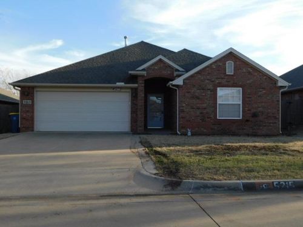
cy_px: 114
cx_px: 152
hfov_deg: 51.4
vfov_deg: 39.7
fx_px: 315
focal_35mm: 36
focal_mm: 6.3
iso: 125
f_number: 3.5
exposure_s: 1/500
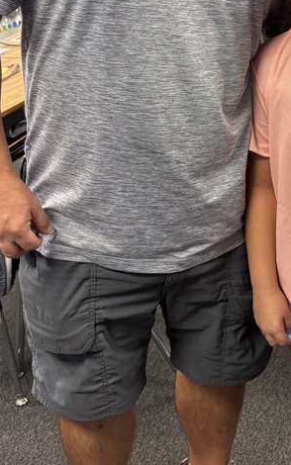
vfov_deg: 33.3
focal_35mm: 60
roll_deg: +3.9
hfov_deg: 21.1
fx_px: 761
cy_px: 118
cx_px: 266
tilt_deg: -19.0
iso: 100
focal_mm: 5.96
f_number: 1.6
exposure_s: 1/60
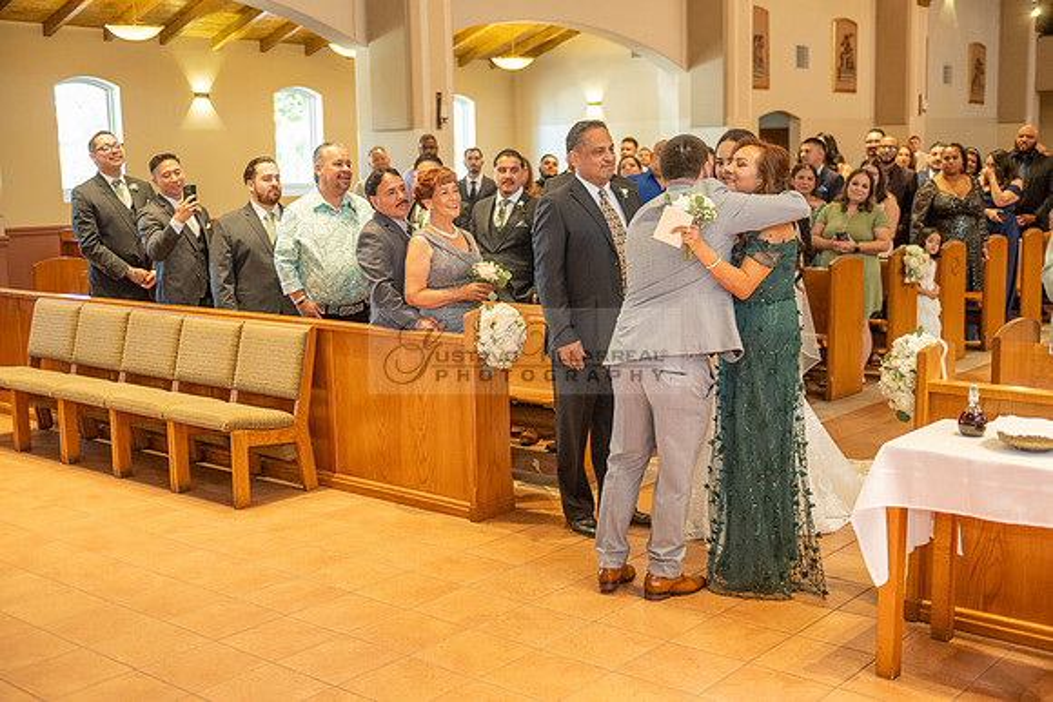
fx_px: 1229
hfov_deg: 46.4
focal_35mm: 42
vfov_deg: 31.9
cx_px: 526
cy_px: 351
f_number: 2.8
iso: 1600
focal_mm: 42
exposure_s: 1/160
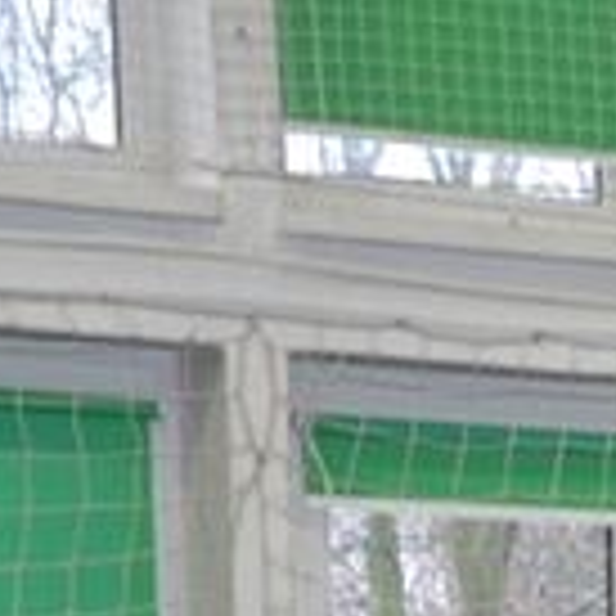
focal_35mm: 276
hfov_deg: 5.9
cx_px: 1767
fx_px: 5549
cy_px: 1257
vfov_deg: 6.2
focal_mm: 35
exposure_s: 1/60
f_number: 4.5
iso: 1100
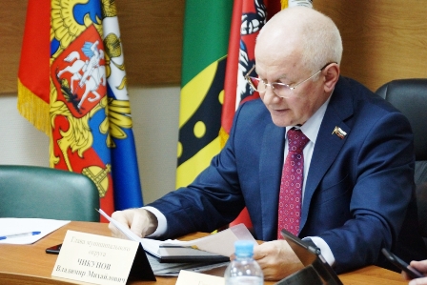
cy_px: 142
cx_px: 214
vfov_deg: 8.7
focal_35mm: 158
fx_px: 1869
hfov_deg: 13.0
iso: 2500
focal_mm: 105
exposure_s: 1/100
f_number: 5.6
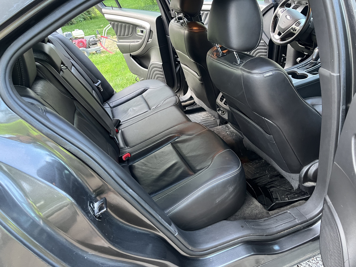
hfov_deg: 67.3
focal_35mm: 26
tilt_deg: -29.8
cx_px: 178
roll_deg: +7.1
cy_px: 134
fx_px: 267
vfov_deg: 53.1
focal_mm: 5.1
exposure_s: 1/60
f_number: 1.6
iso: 500
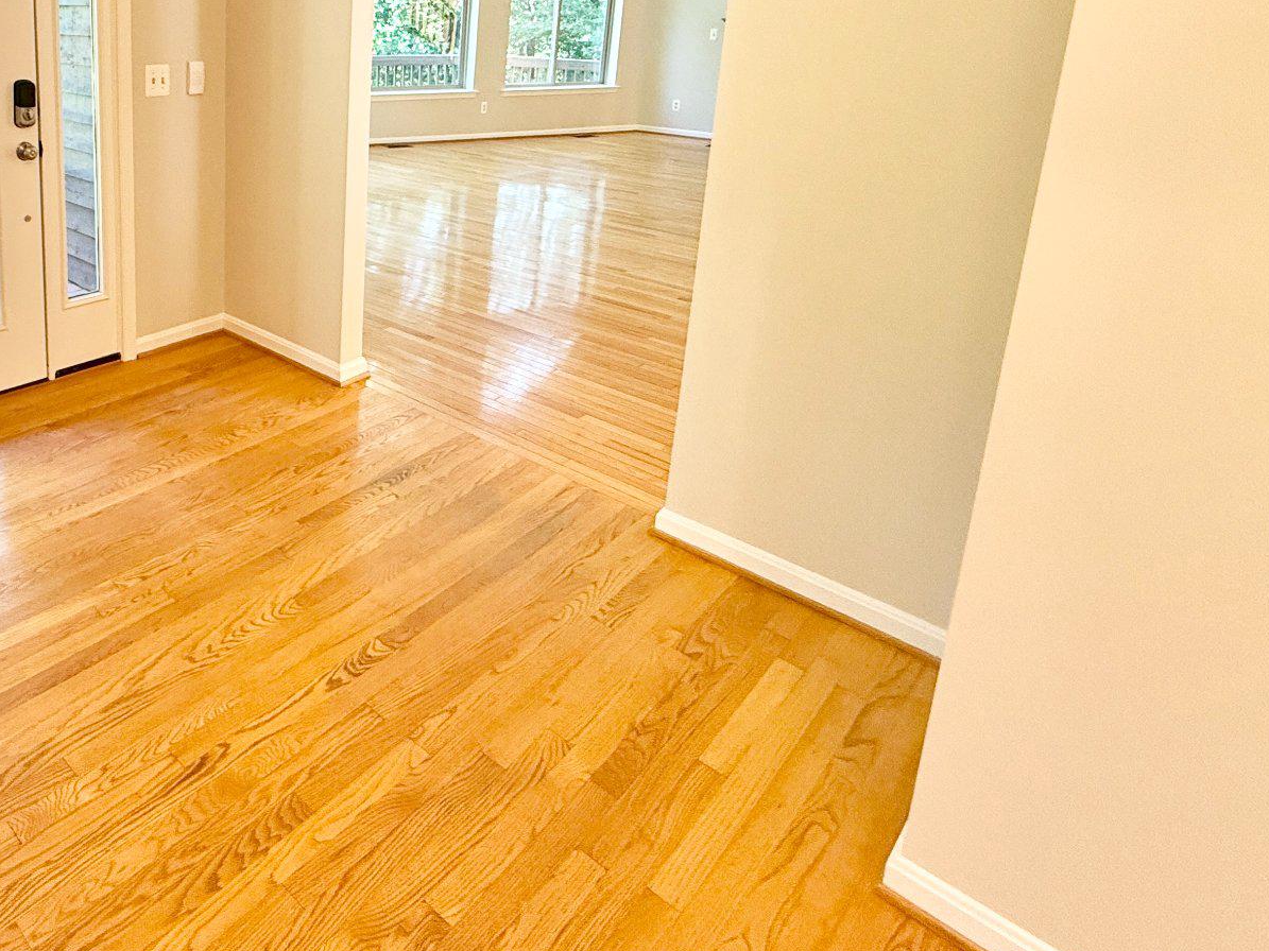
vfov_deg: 52.8
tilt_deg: -11.6
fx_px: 880
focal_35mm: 24
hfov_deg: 64.6
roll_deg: -0.5
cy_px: 180
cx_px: 237
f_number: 2.2
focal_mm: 2.22
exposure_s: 1/120
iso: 250
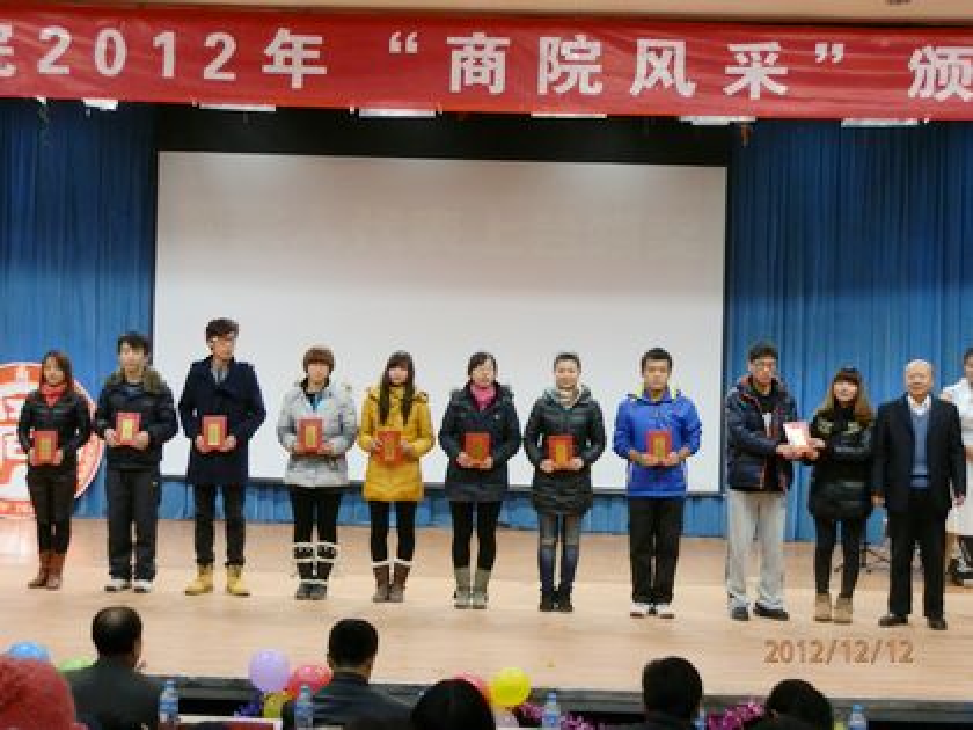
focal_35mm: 53
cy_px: 365
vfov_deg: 27.5
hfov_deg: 36.2
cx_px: 486
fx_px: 1490
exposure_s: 1/15
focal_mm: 9.58
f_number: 3.6
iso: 200
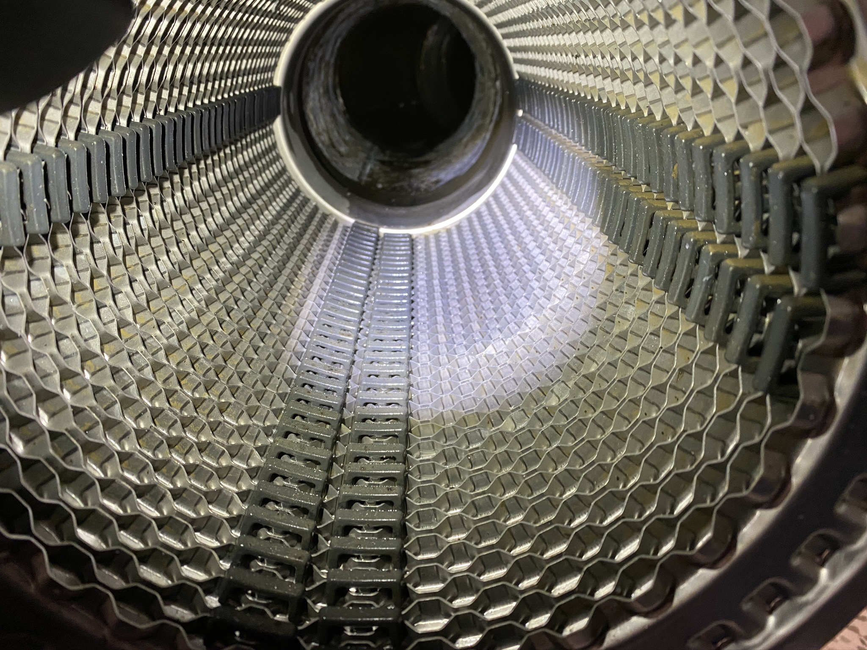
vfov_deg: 53.1
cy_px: 325
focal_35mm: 26
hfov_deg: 67.3
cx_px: 434
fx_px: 651
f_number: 1.8
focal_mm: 4.25
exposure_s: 1/50
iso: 160
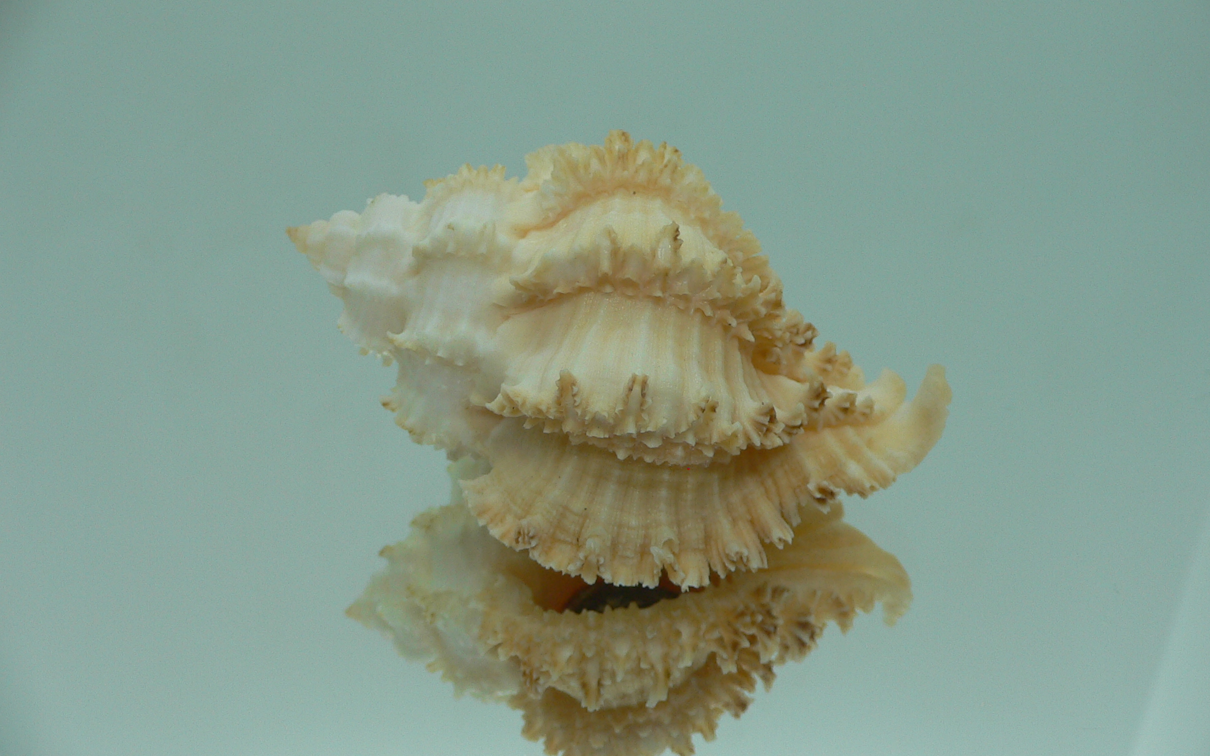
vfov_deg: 33.6
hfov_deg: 51.5
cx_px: 619
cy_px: 377
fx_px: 1253
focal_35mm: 38
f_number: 2.8
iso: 80
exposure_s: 1/80
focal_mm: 4.6
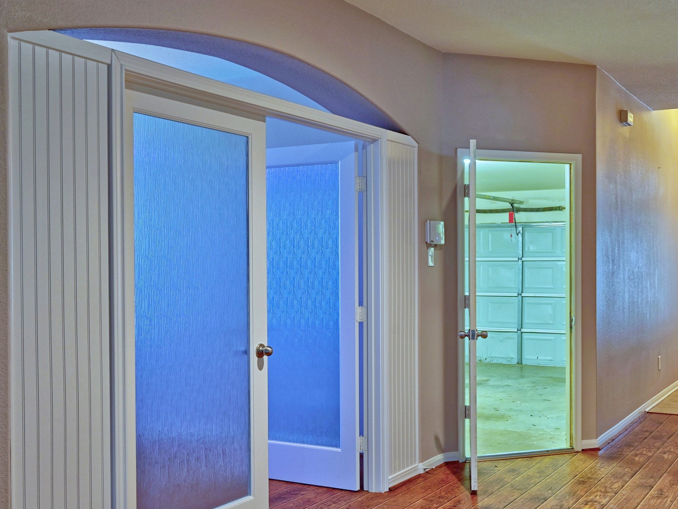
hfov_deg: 45.9
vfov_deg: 35.9
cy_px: 267
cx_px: 466
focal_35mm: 40
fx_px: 783
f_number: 8
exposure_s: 1/2
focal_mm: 30
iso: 400
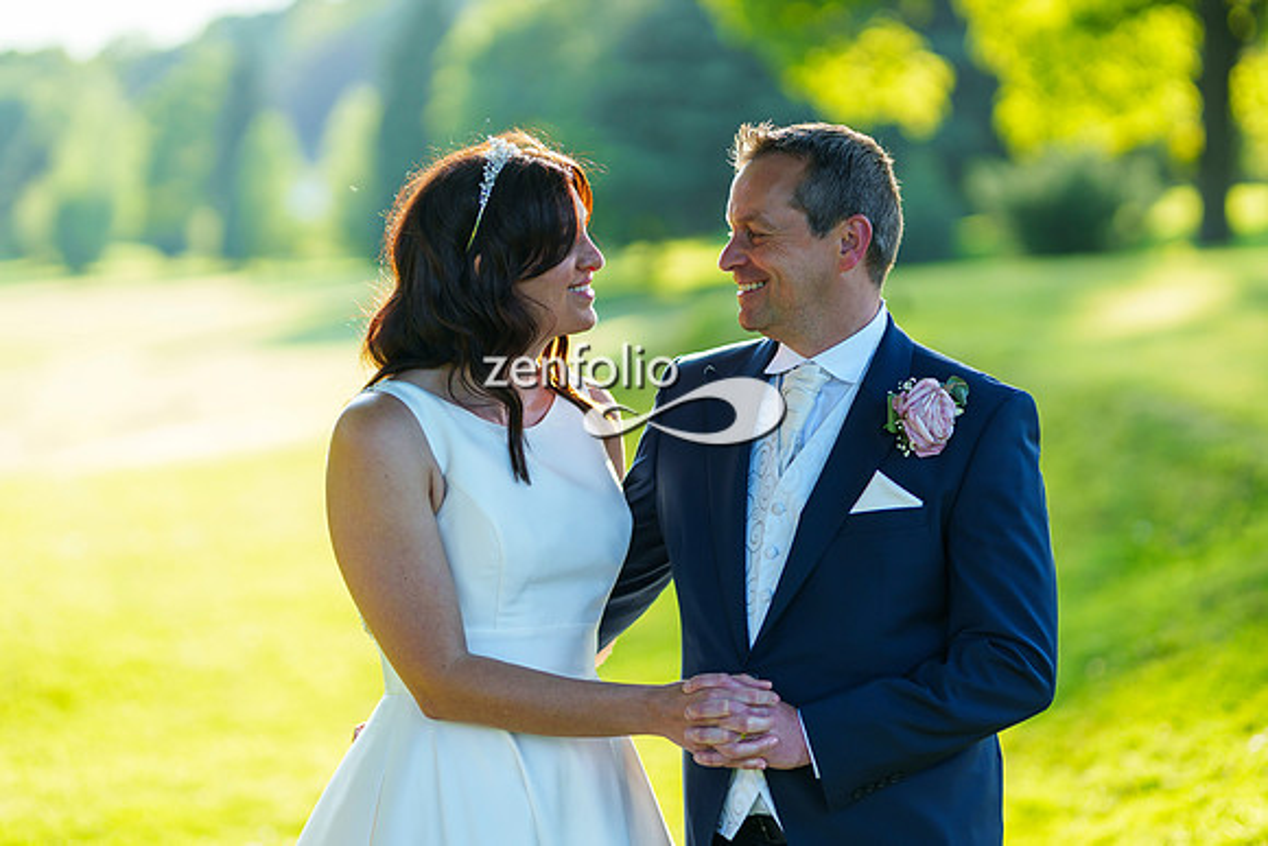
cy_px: 342
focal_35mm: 101
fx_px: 3571
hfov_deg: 20.1
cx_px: 640
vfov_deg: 13.5
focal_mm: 85
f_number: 1.6
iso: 200
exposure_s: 1/1600
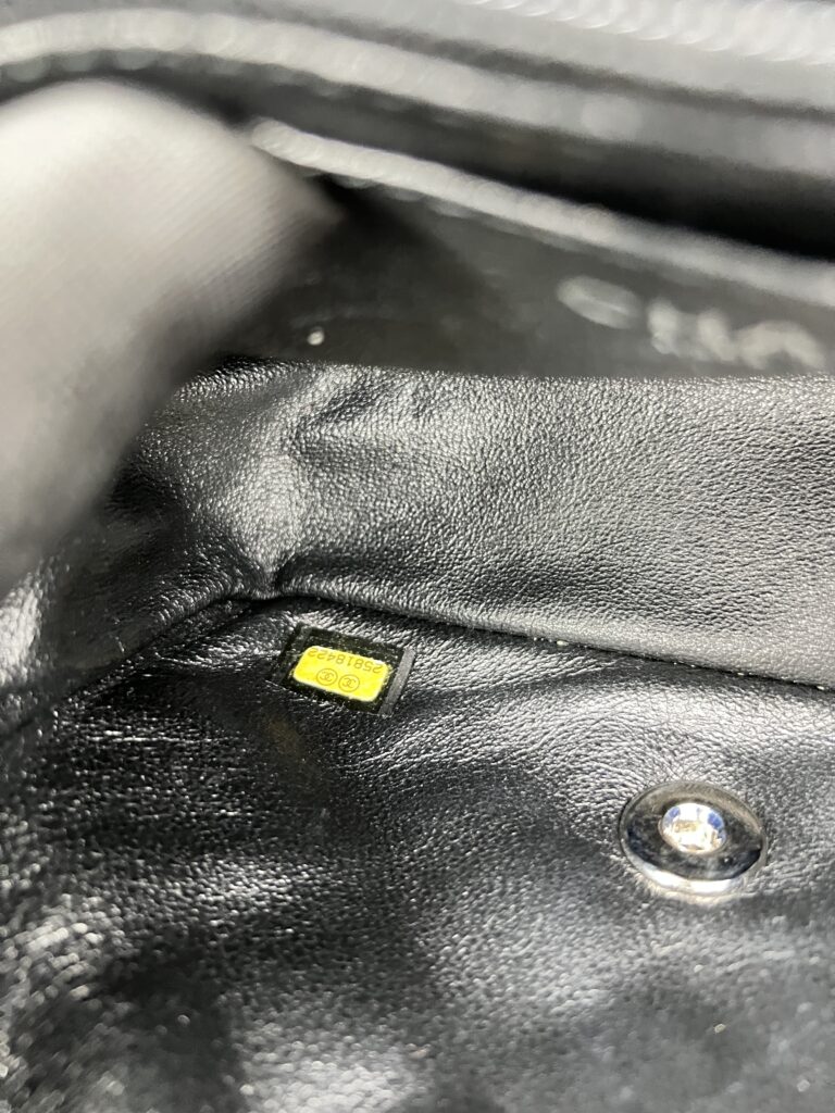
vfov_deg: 67.3
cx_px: 418
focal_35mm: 26
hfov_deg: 53.1
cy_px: 556
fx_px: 836
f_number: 1.5
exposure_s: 1/25
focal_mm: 5.7
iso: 1000
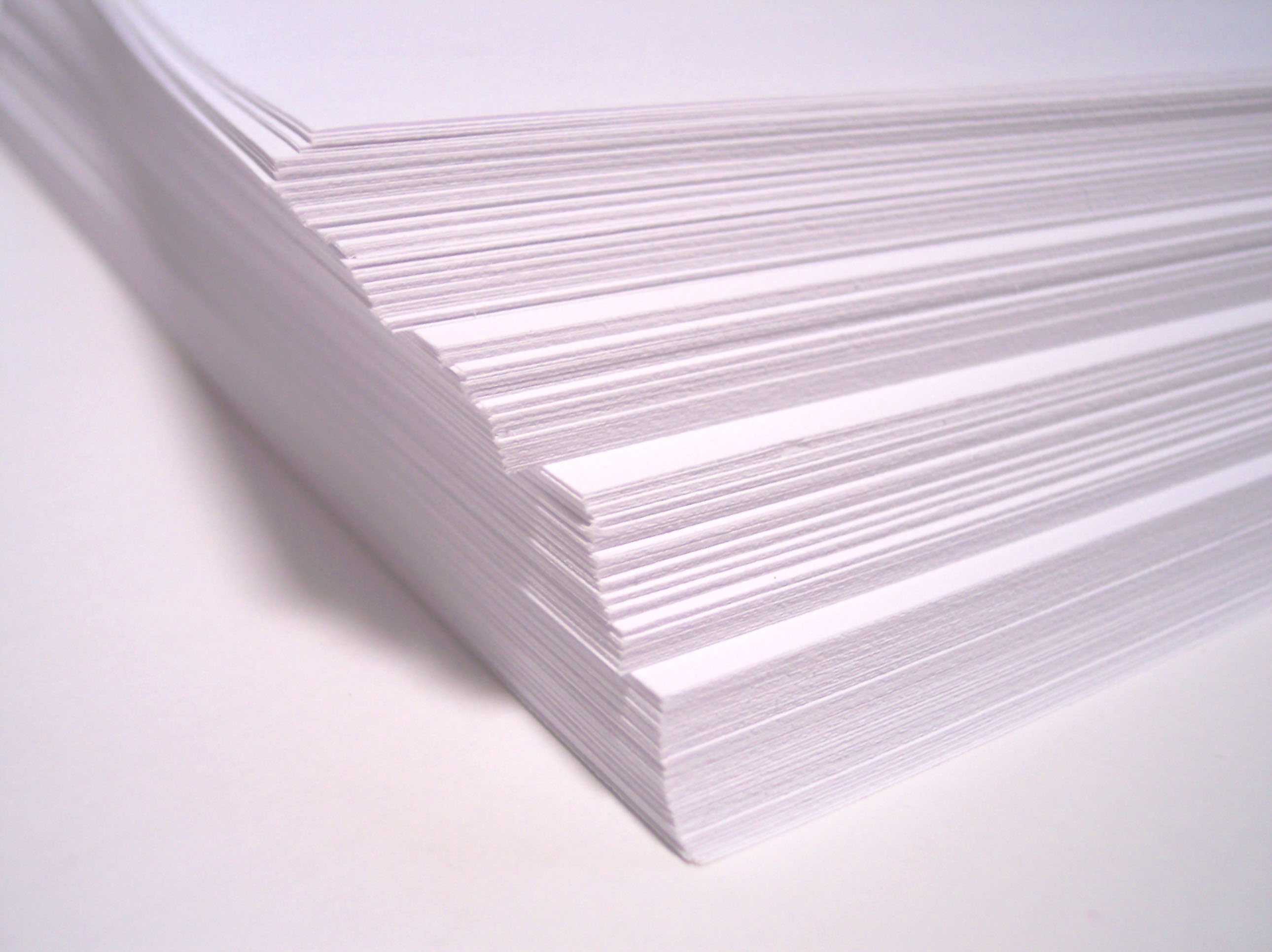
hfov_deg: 49.0
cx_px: 636
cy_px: 476
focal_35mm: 38
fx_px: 1396
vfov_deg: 37.7
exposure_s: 1/125
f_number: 2.8
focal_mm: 8
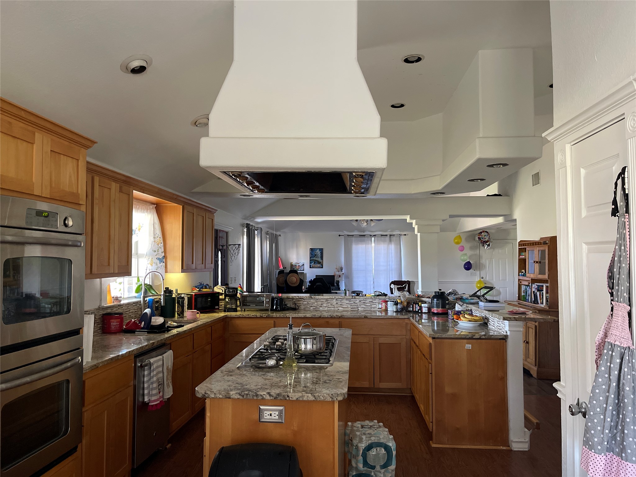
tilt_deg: +1.4
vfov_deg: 53.1
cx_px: 318
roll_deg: -0.9
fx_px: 478
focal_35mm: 26
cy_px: 238
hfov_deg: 67.3
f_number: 1.6
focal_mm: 5.1
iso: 400
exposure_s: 1/60
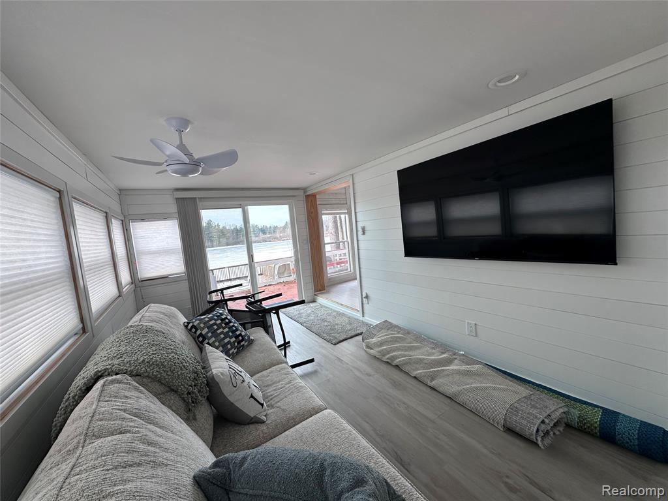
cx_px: 334
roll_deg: +6.0
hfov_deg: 102.1
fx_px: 270
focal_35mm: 14
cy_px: 250
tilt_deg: -3.9
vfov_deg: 85.7
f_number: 2.2
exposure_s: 1/192
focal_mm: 2.22
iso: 40
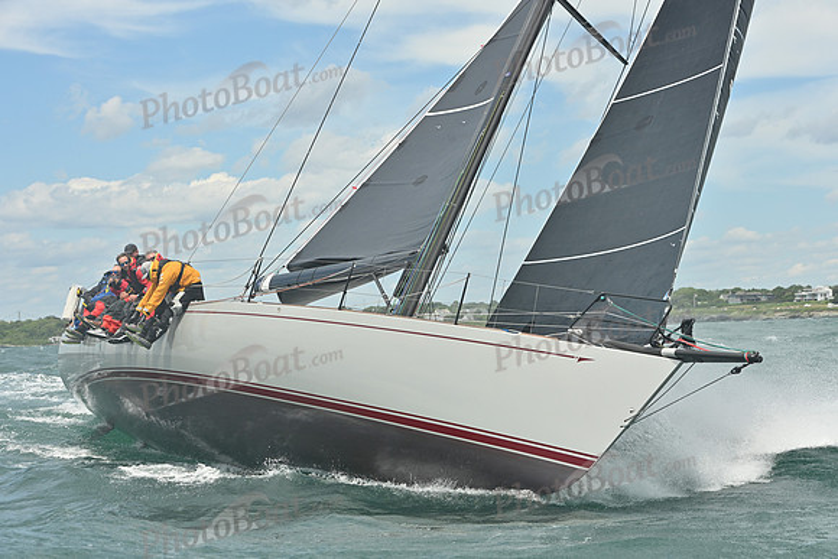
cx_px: 419
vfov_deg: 15.9
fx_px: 2002
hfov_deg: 23.6
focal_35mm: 86
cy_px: 280
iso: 250
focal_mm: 86
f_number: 7.1
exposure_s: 1/1250
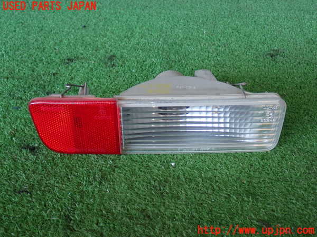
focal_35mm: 44
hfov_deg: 42.9
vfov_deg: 32.9
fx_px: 403
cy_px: 118
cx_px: 158
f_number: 2.9
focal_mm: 7.84
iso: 200
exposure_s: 1/60
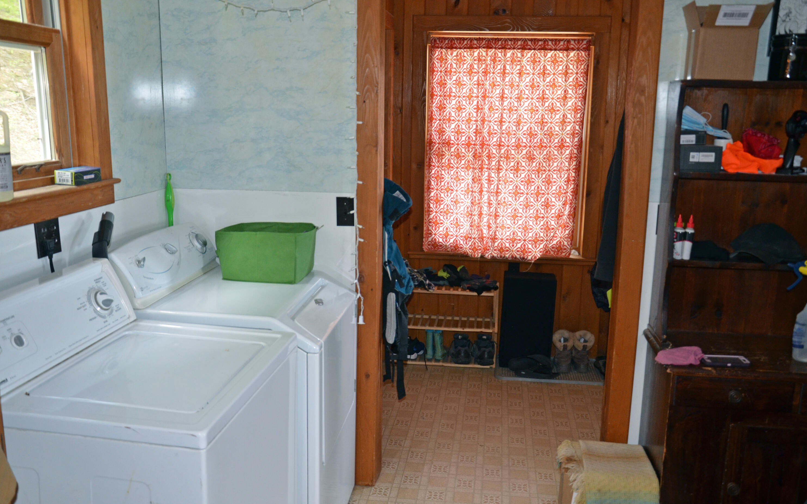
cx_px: 409
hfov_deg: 58.9
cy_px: 257
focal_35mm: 33
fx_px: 715
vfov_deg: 38.9
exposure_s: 1/60
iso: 800
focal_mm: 21
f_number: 3.8
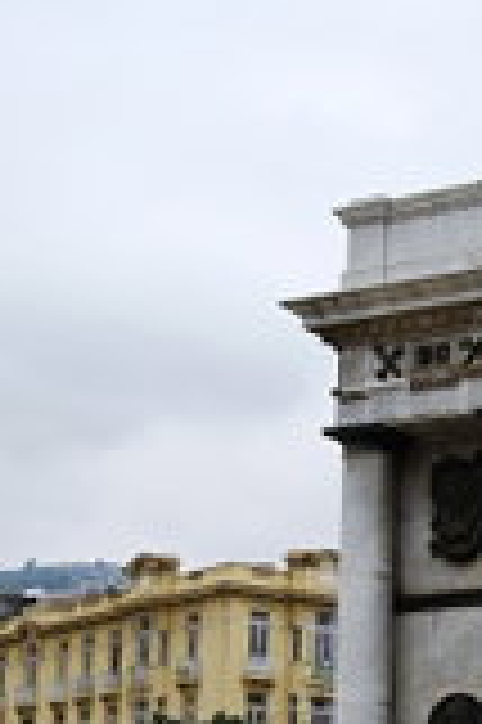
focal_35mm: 82
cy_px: 549
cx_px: 685
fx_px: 1650
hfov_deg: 15.5
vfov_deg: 24.5
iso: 100
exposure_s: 1/200
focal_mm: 22
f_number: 7.1
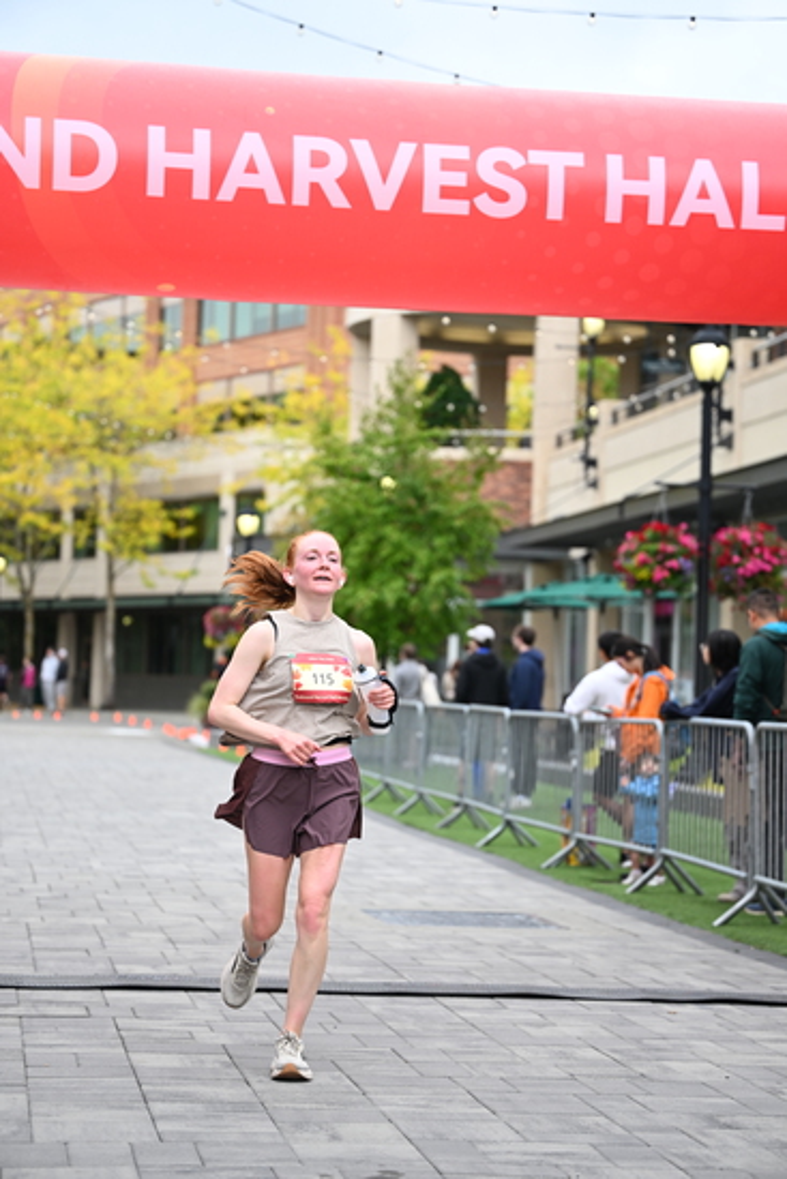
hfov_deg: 17.3
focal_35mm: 79
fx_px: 2589
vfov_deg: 25.7
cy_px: 590
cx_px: 394
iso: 640
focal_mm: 79
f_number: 2.8
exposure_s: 1/2000
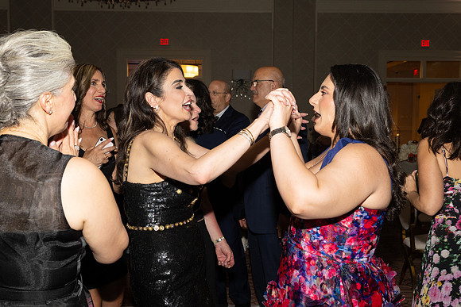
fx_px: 507
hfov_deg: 48.8
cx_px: 243
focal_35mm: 40
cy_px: 154
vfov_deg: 33.7
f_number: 5.6
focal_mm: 27.5
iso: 800
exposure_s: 1/100
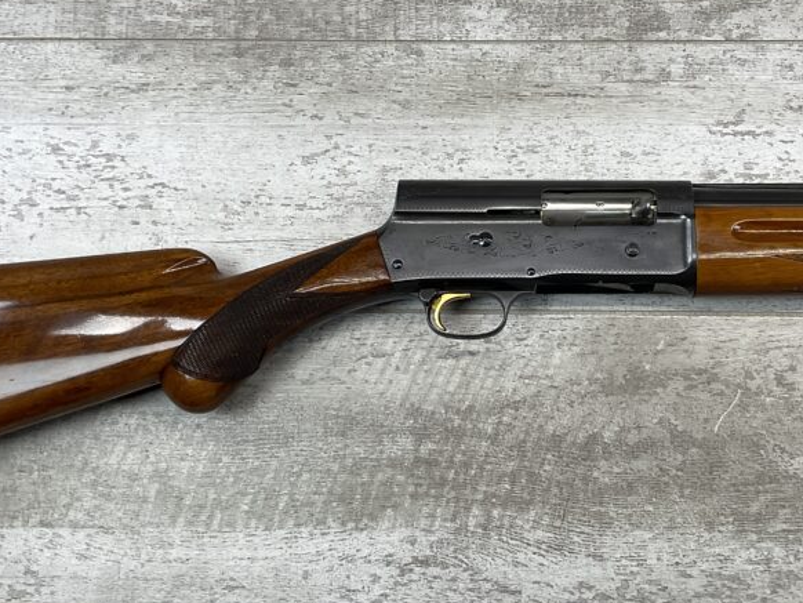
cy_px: 225
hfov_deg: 37.2
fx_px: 1184
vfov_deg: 28.5
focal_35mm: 51
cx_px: 517
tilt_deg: -78.4
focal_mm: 3
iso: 16
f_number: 1.8
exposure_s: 1/186
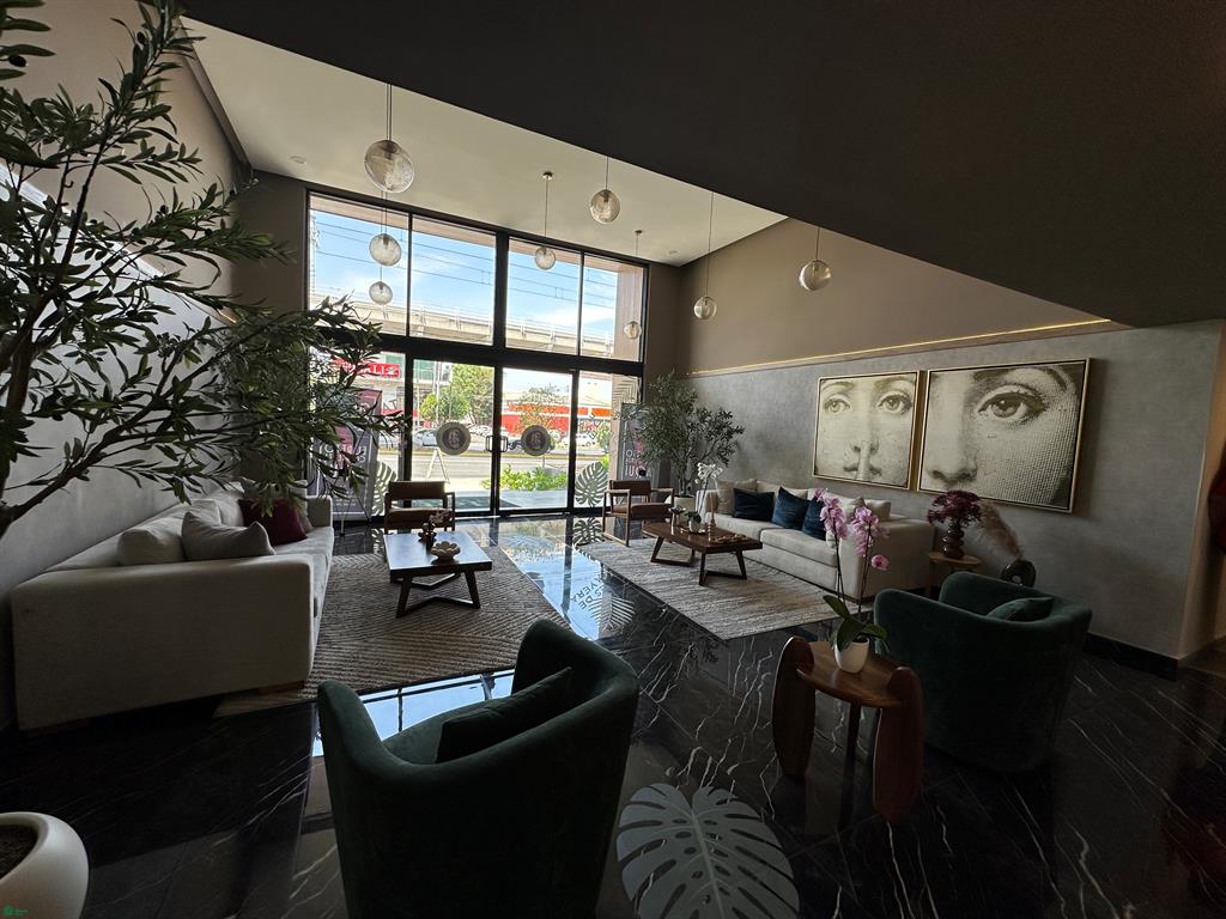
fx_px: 496
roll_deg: -3.1
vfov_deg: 85.7
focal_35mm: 14
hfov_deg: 102.1
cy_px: 460
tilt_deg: -3.0
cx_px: 613
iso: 40
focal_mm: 2.22
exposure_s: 1/176
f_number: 2.2
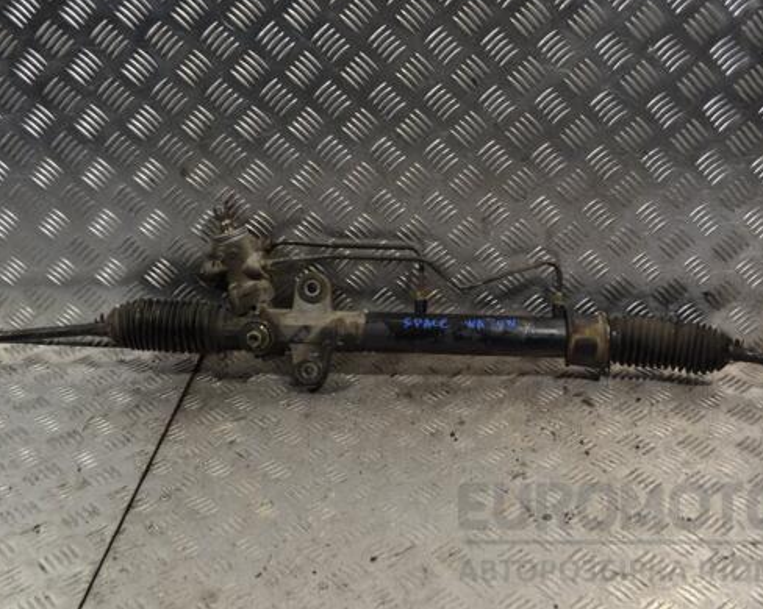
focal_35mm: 45
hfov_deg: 41.1
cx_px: 428
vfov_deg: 33.4
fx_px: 1016
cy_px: 298
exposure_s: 1/125
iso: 360
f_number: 5.6
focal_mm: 26
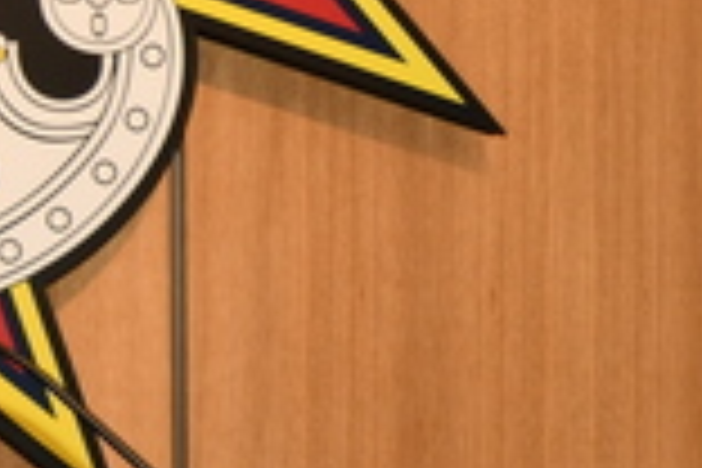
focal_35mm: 236
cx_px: 1444
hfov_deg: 8.3
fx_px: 4602
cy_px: 243
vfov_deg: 5.8
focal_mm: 34
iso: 360
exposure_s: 1/60
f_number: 5
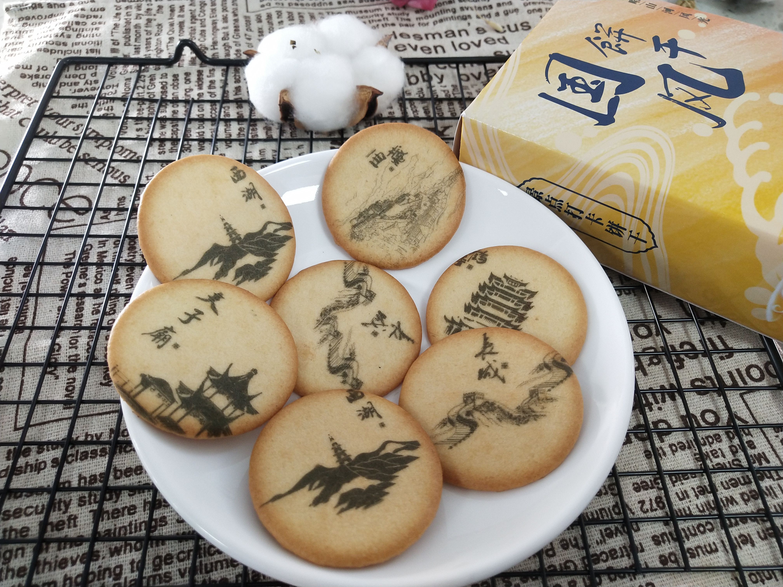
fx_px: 679
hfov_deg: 60.0
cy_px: 294
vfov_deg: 46.8
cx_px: 392
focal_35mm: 30
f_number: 1.8
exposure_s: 1/100
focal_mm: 3.95
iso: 226
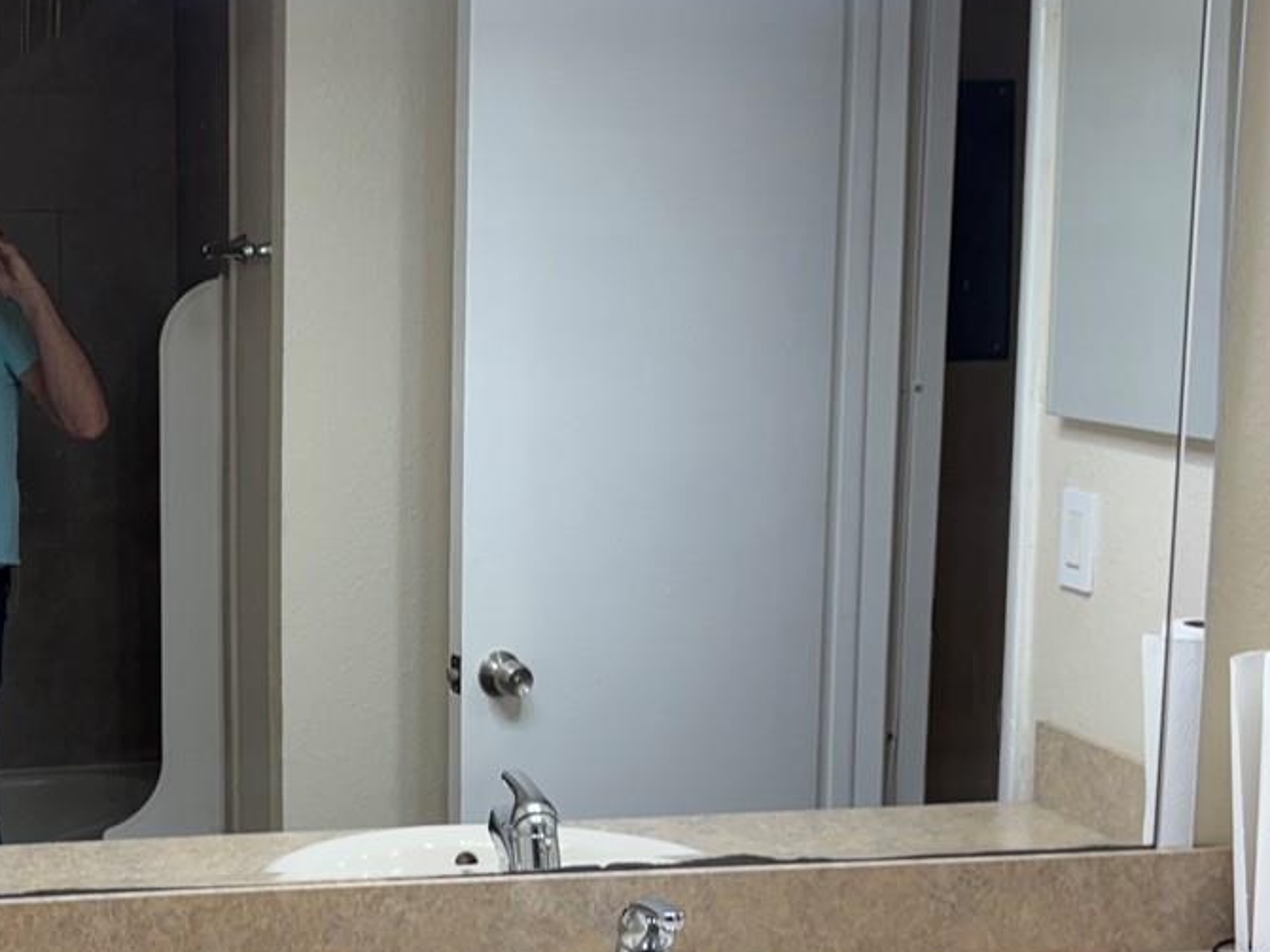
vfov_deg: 23.6
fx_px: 2274
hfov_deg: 30.6
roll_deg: +0.4
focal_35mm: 62
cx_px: 291
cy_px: 568
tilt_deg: -9.3
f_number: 1.6
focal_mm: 5.96
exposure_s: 1/120
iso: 40
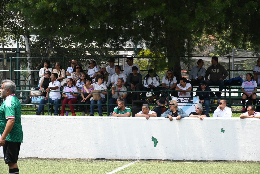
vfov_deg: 12.2
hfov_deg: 18.3
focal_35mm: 112
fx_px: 809
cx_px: 130
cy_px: 87
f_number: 5
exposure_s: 1/500
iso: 250
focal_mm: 75
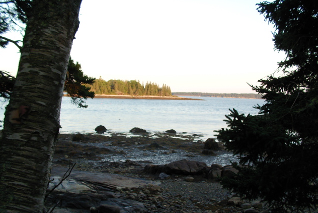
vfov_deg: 33.4
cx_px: 160
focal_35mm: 40
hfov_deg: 48.4
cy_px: 113
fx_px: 353
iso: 50
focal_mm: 5.8
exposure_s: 1/122
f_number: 3.5
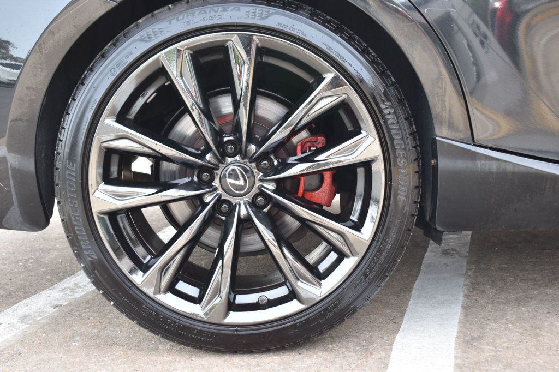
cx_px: 280
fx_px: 745
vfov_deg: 28.1
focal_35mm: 48
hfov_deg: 41.1
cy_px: 186
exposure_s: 1/125
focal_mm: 32
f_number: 5.6
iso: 360
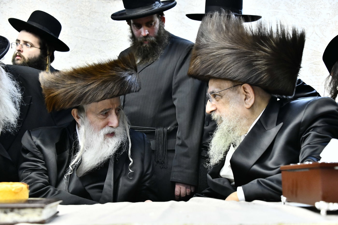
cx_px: 169
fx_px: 451
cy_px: 112
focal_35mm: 48
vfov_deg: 28.1
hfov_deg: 41.1
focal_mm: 48
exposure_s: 1/160
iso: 4000
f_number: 5.6
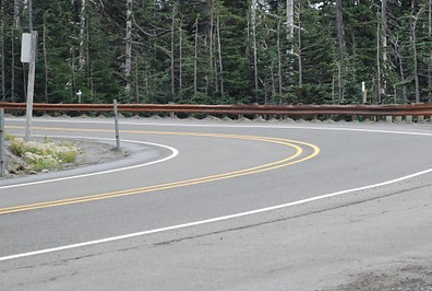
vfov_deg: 6.0
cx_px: 251
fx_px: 2775
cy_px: 171
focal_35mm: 231
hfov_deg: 8.9
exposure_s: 1/2500
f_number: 5.6
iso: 1600
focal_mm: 105
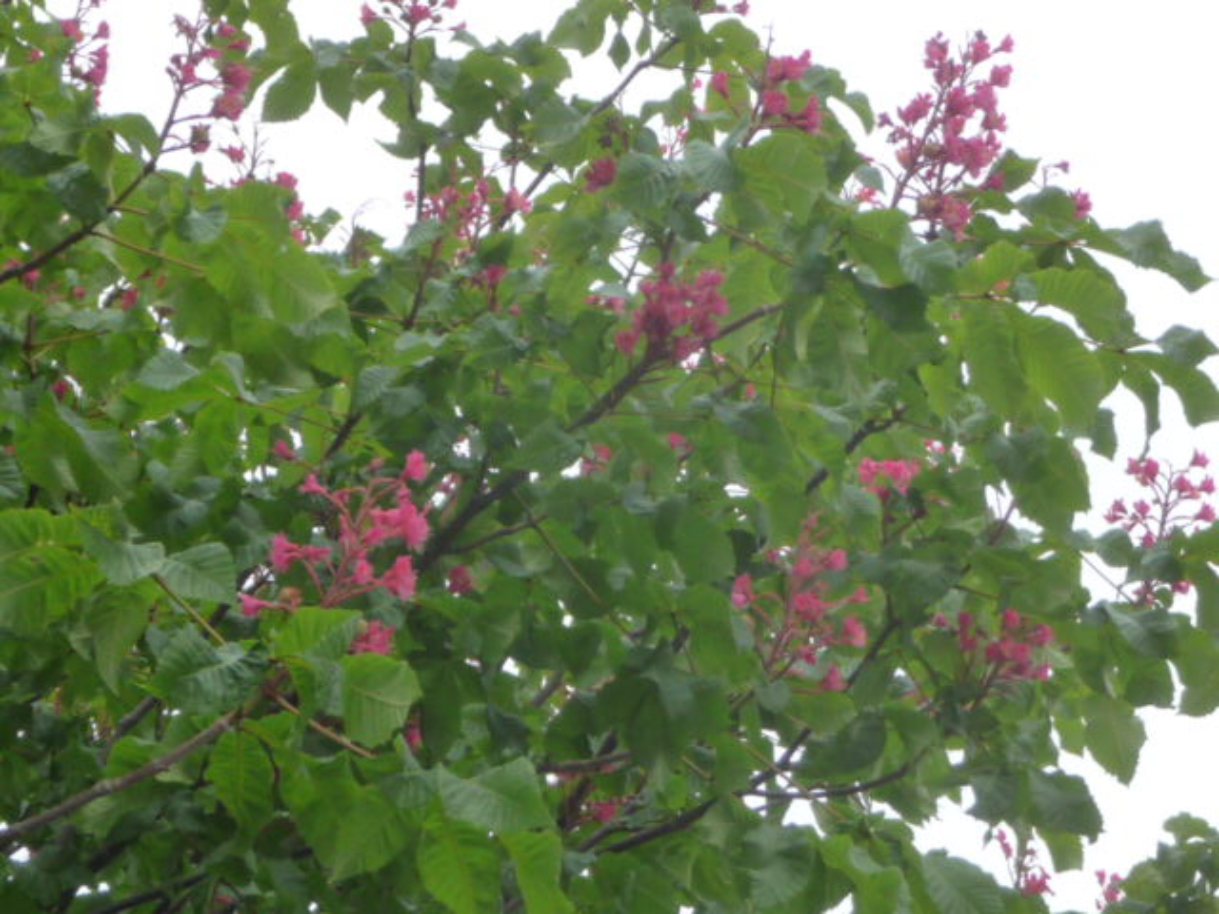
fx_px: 4261
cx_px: 610
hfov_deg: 16.3
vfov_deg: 12.2
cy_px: 457
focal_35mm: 121
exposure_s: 1/400
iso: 160
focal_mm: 12.2
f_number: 4.6
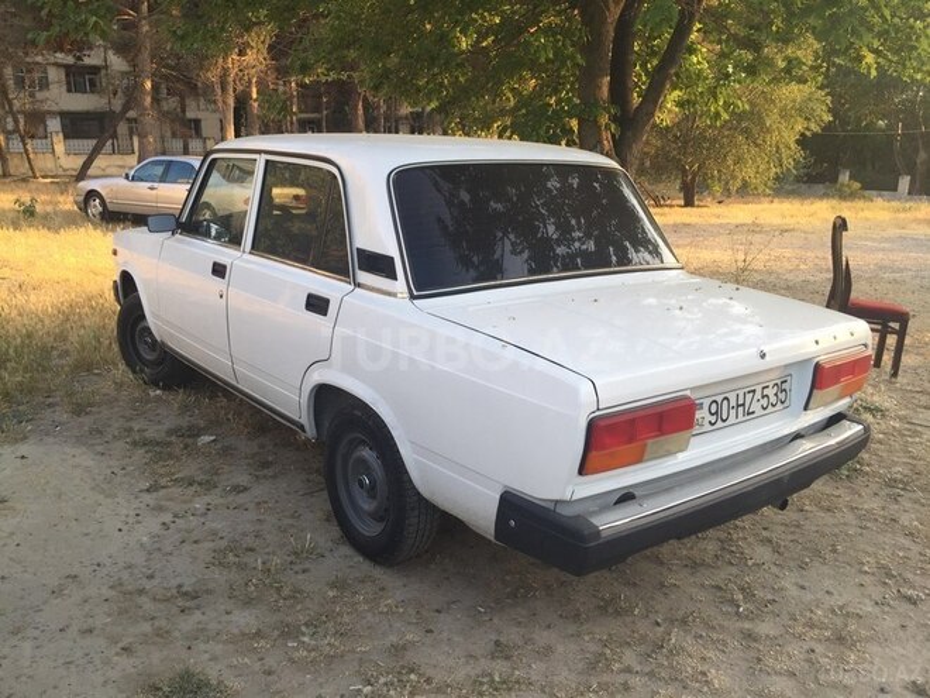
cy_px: 349
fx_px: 779
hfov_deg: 61.7
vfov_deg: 48.2
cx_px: 465
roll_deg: +0.0
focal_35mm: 29
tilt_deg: -15.3
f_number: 2.2
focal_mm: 4.15
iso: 32
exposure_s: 1/100
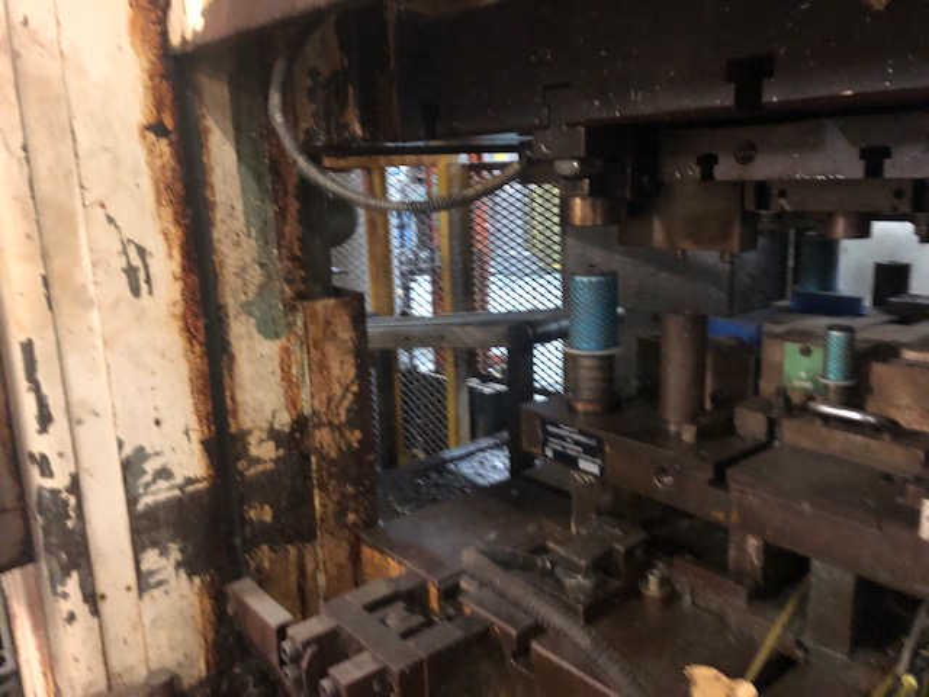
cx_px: 464
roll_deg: +1.4
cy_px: 348
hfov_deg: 63.4
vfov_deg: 49.7
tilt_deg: -12.6
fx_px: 751
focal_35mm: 28
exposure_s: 1/4
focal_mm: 3.99
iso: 125
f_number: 1.8
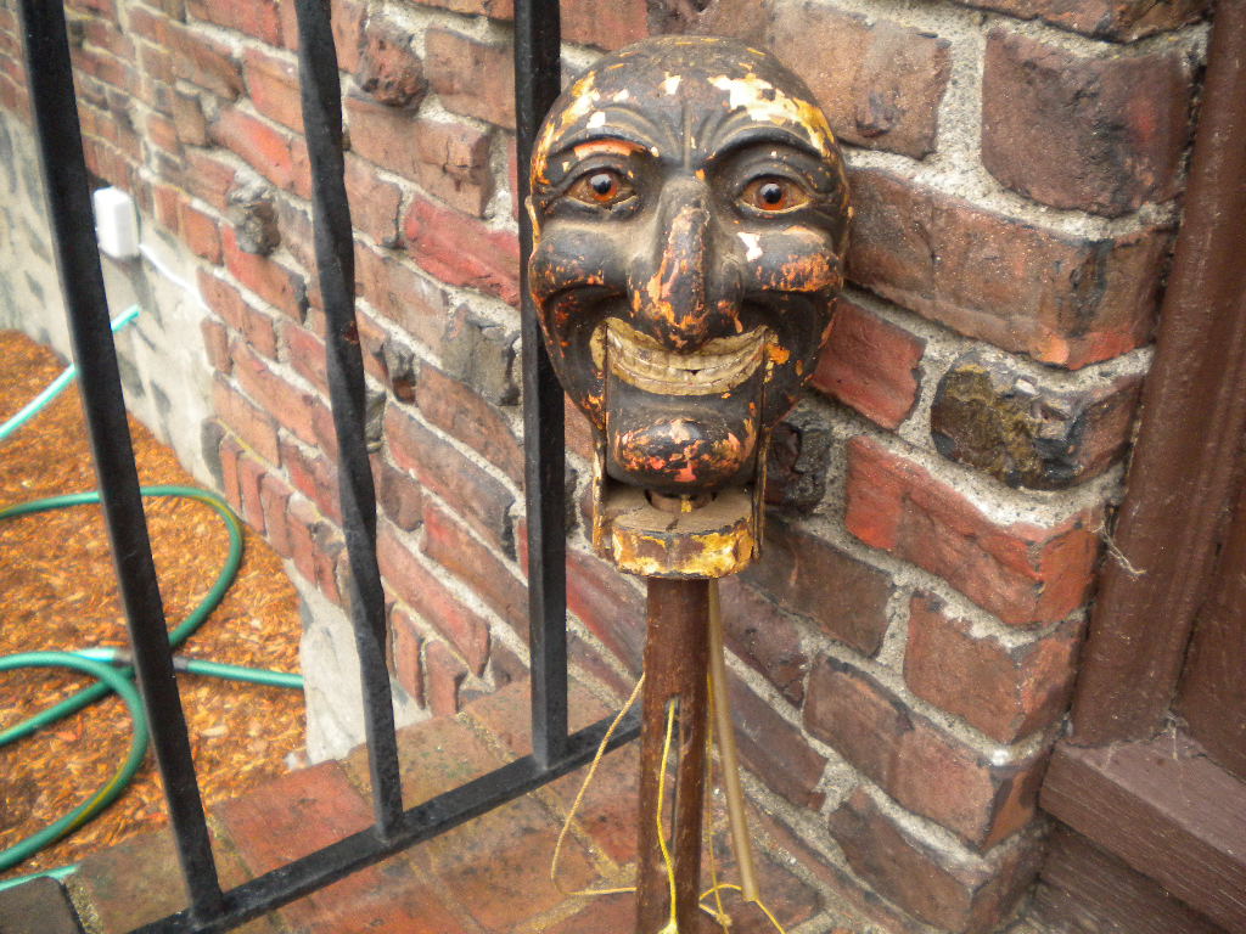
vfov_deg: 40.7
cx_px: 623
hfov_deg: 52.6
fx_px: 1260
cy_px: 467
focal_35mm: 35
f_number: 3.1
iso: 367
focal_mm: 6.3
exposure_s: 1/56.1
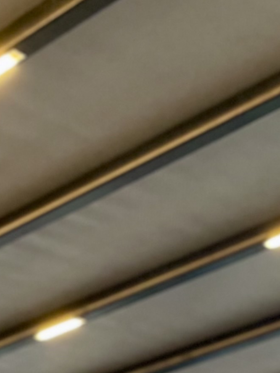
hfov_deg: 11.9
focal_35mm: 118
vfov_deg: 14.0
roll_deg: +2.4
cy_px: 751
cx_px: 435
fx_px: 1273
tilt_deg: +0.7
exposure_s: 1/50
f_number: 1.6
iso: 80
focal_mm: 4.2
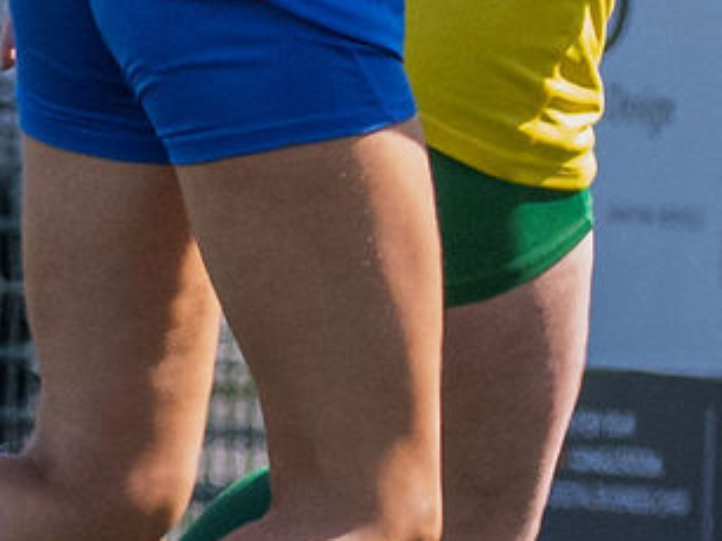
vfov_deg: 0.6
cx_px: 1721
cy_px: -268
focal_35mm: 2307
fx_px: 48099
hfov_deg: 0.9
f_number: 4.8
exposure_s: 1/1250
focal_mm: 160
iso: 640
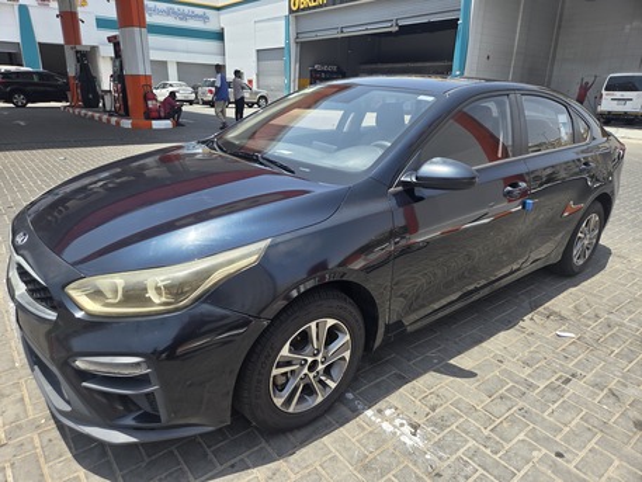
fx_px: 427
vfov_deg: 58.9
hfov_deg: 73.9
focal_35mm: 23
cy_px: 241
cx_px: 321
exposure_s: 1/2122
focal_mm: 5.4
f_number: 1.8
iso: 80
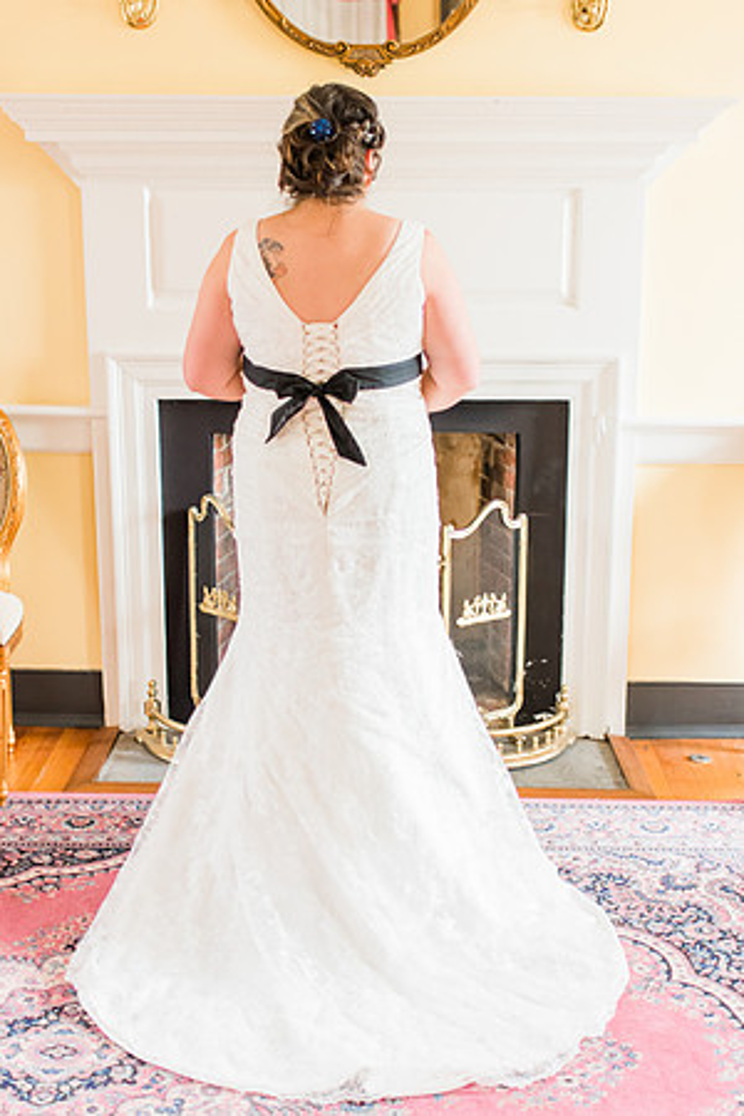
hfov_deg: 25.8
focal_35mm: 52
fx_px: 1627
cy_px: 558
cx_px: 372
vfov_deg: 37.9
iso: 800
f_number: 1.8
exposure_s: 1/100
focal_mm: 35
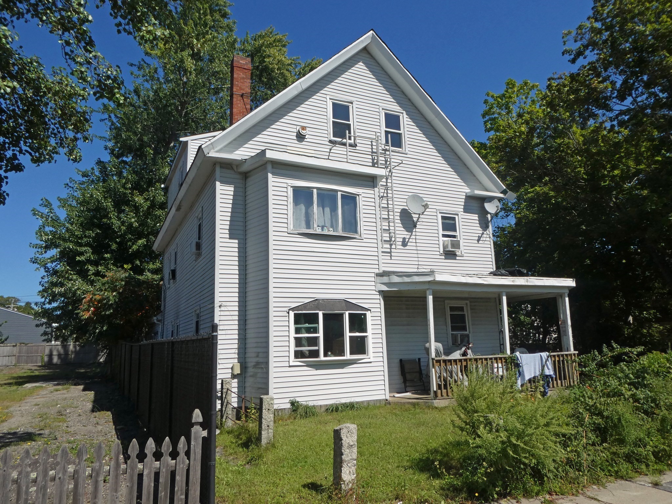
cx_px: 336
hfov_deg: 71.6
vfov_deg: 56.8
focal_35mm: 24
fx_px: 466
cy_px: 252
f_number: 4.5
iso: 80
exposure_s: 1/800
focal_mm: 4.3
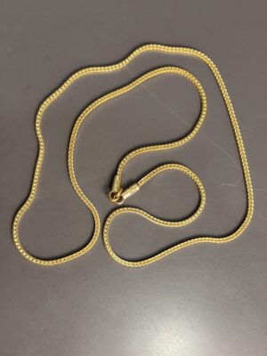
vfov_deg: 39.7
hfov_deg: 30.3
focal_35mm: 48
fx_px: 494
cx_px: 134
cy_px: 178
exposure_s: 1/50
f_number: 1.78
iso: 64
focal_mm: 6.76
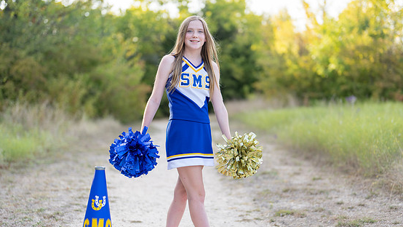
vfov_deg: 18.3
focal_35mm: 66
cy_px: 133
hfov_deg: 31.9
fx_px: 705
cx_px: 207
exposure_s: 1/1000
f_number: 1.2
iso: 100
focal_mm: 50
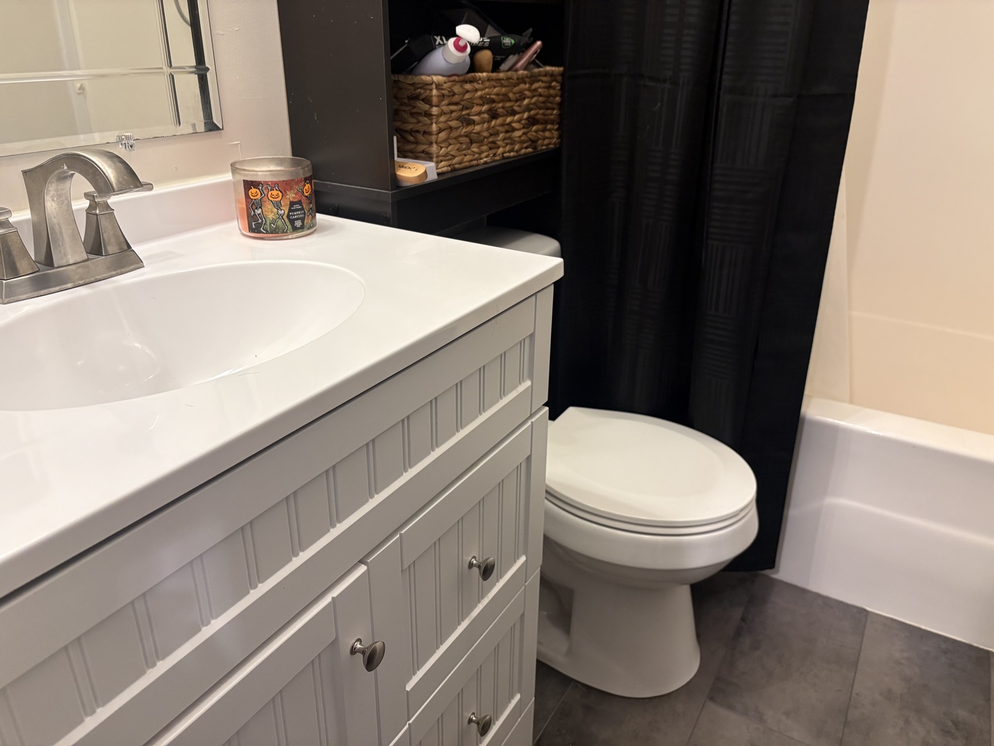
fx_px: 747
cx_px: 497
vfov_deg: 53.1
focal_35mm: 26
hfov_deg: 67.3
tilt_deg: -24.4
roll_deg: +0.1
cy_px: 373
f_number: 1.6
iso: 200
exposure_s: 1/60
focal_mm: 5.96
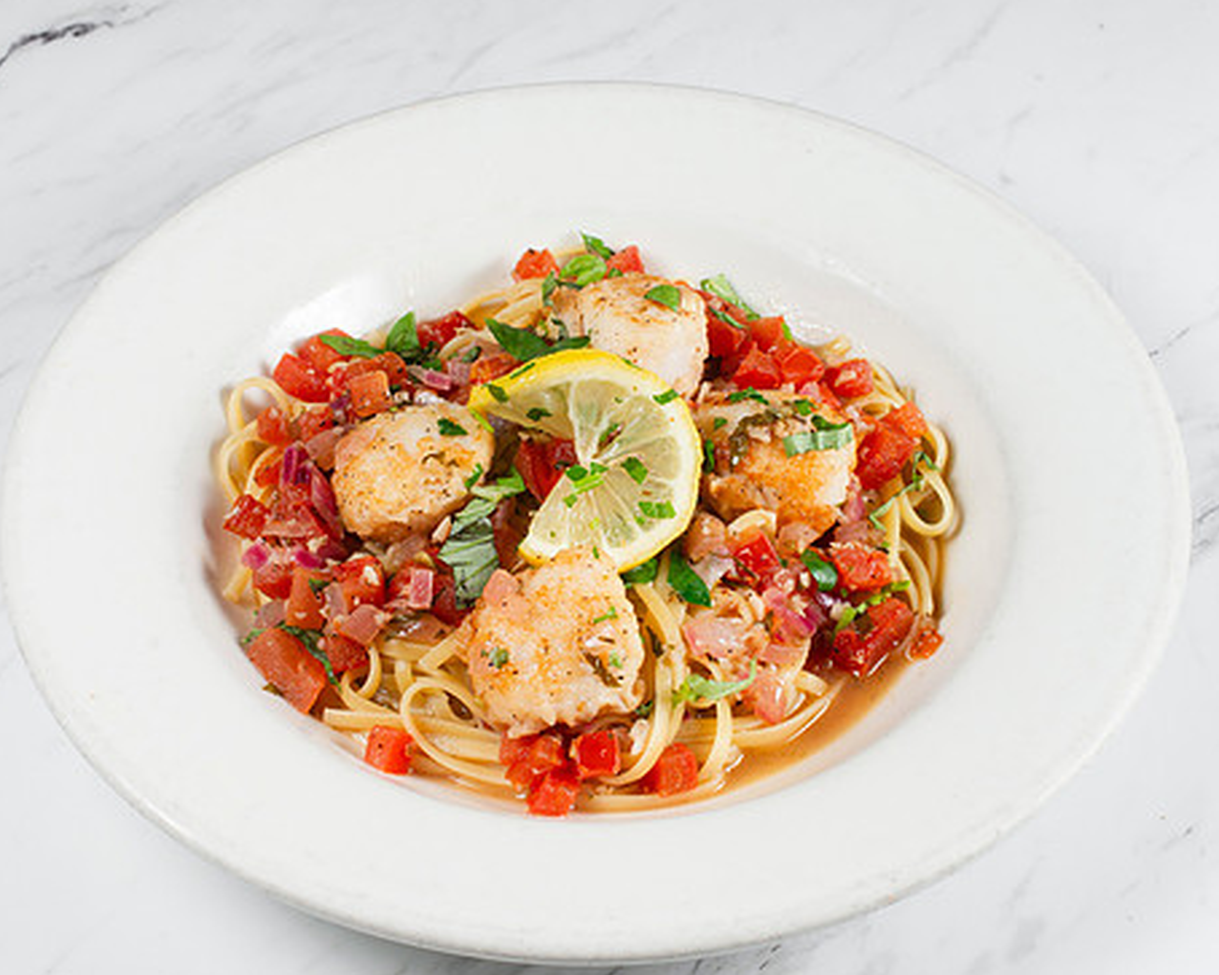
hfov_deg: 24.1
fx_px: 2850
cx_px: 611
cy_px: 534
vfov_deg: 19.4
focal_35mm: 79
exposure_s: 1/200
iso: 200
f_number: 10
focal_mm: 50
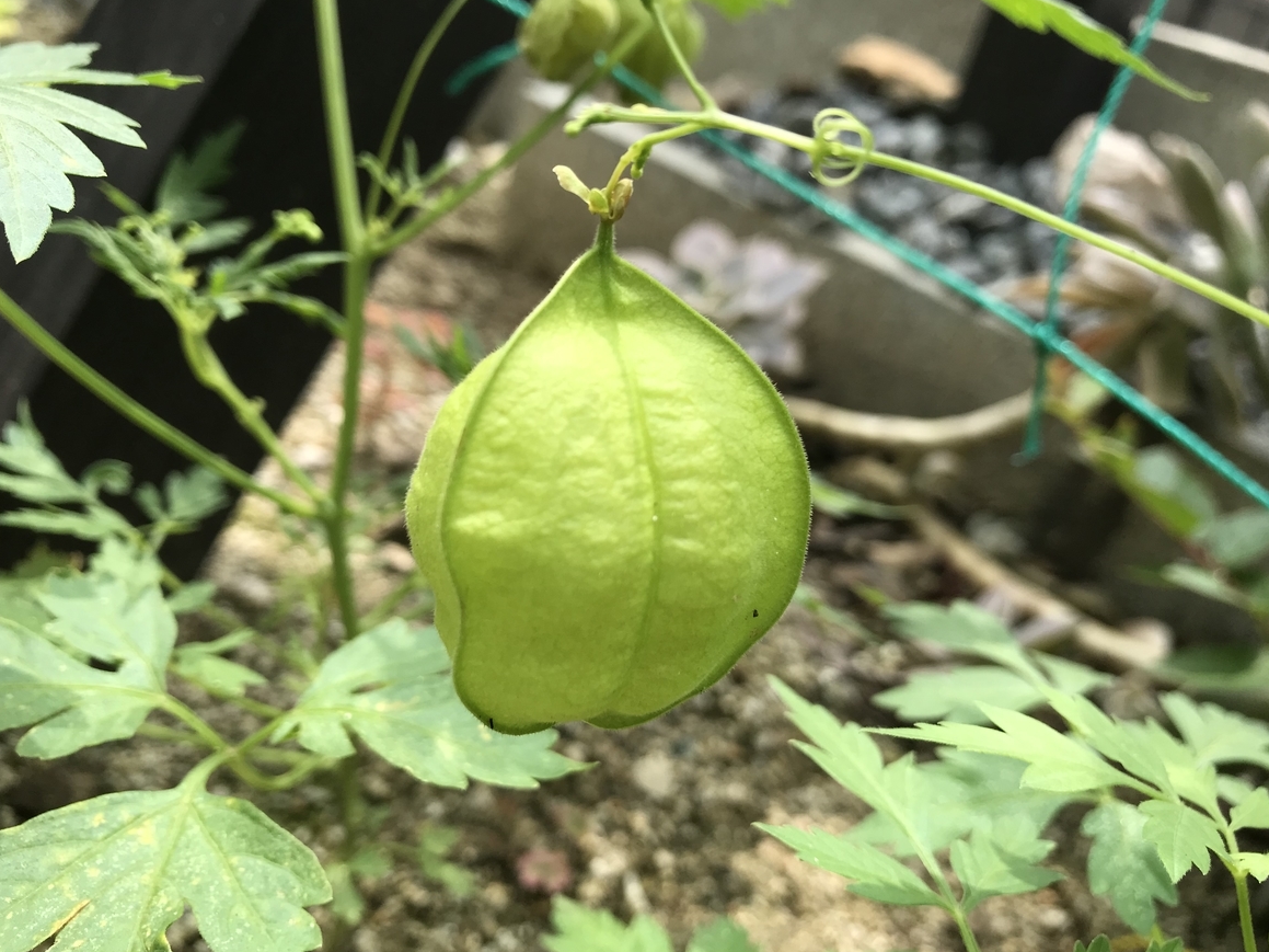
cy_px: 475
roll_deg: -15.3
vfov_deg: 48.2
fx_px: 1063
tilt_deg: -27.7
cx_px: 633
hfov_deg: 61.7
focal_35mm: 29
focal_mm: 3.99
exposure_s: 1/863
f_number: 1.8
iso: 20
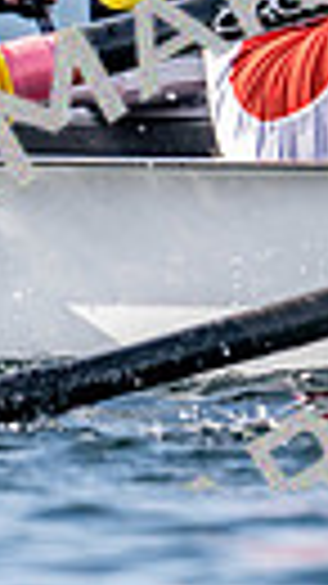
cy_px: -281
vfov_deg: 1.2
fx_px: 28843
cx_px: 598
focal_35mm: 1863
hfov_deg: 0.7
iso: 280
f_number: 4.5
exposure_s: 1/2500
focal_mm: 400
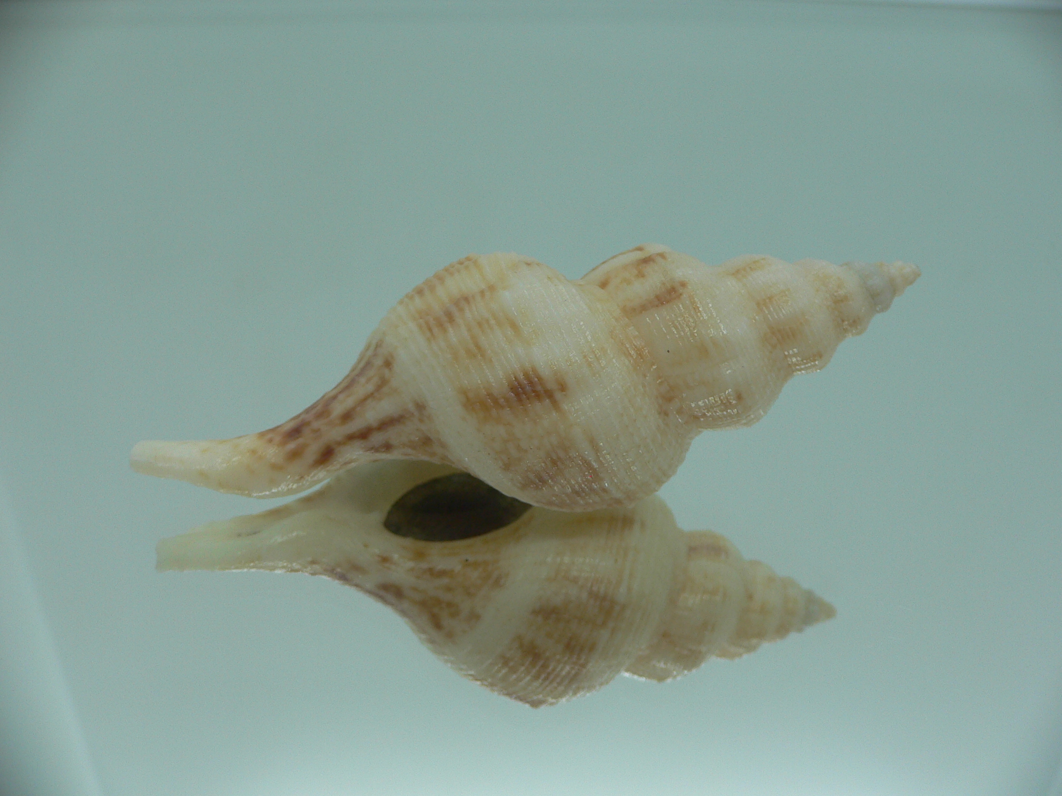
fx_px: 1074
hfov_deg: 52.6
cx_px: 531
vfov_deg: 40.7
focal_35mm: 35
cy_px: 398
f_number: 2.8
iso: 80
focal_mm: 4.6
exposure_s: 1/60
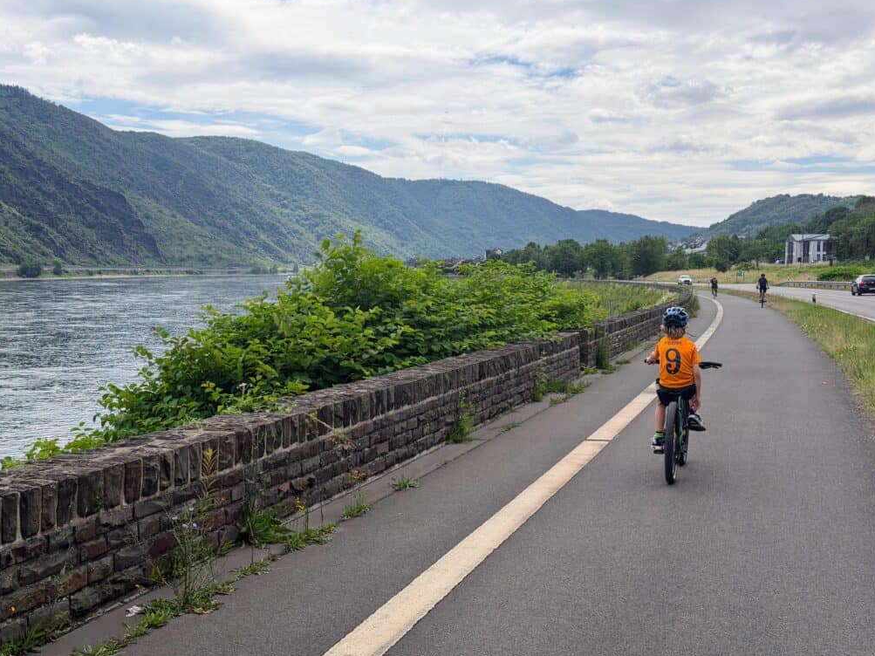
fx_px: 1238
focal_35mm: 49
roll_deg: +0.8
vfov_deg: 29.7
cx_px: 431
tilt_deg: -3.9
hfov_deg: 38.9
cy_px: 324
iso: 64
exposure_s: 1/6536
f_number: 1.78
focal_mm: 6.76
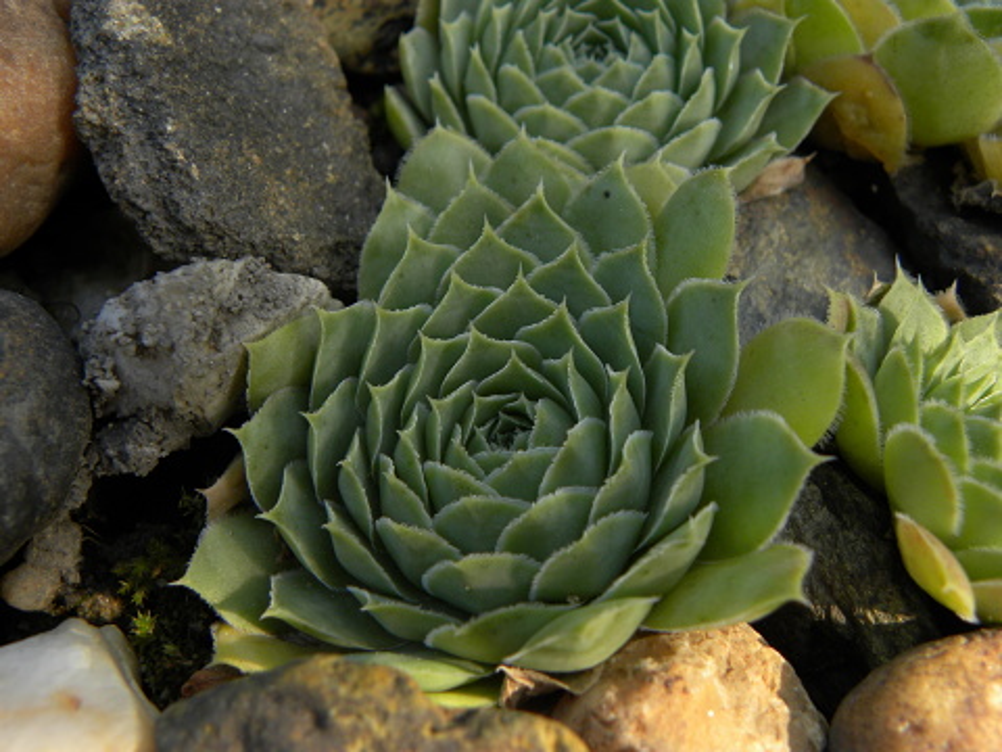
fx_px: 1071
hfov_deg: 50.1
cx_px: 501
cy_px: 376
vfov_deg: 38.7
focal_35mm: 37
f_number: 3.2
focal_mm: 6.6
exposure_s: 1/200
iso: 100
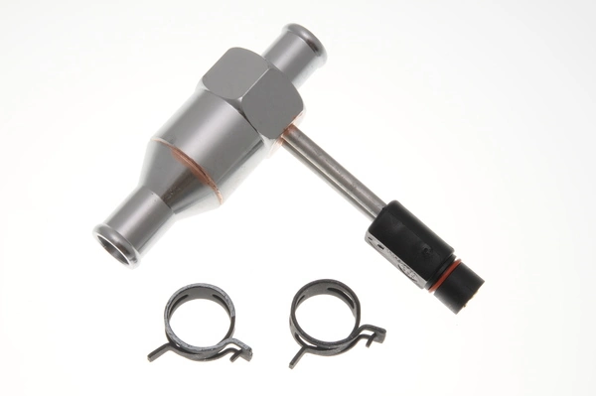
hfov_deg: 21.9
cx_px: 298
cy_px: 198
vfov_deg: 14.7
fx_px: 1538
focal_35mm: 93
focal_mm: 62
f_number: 22
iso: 400
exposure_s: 1/125
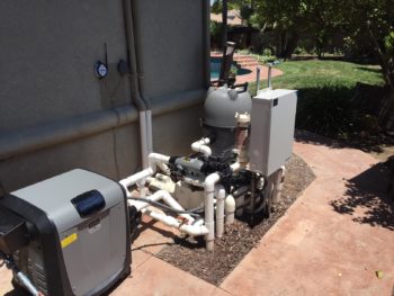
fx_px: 330
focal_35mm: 29
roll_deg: +0.2
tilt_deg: -18.1
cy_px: 148
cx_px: 197
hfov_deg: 61.6
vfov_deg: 48.3
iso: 32
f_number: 2.2
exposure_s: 1/1980
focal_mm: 4.15
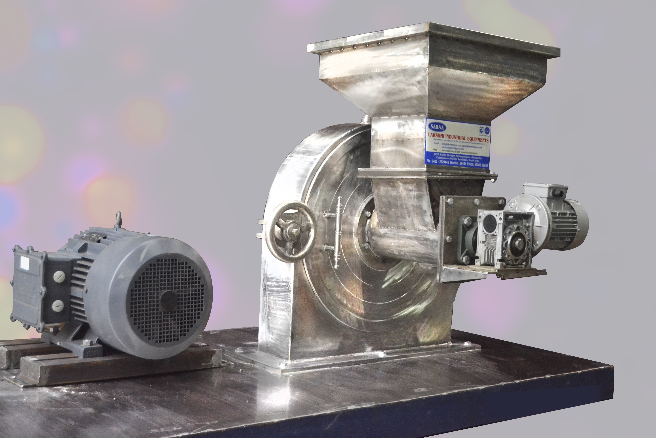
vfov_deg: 28.1
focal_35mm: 48
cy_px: 219
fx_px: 875
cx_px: 328
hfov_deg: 41.1
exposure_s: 1/80
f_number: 5.6
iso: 3200
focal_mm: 32
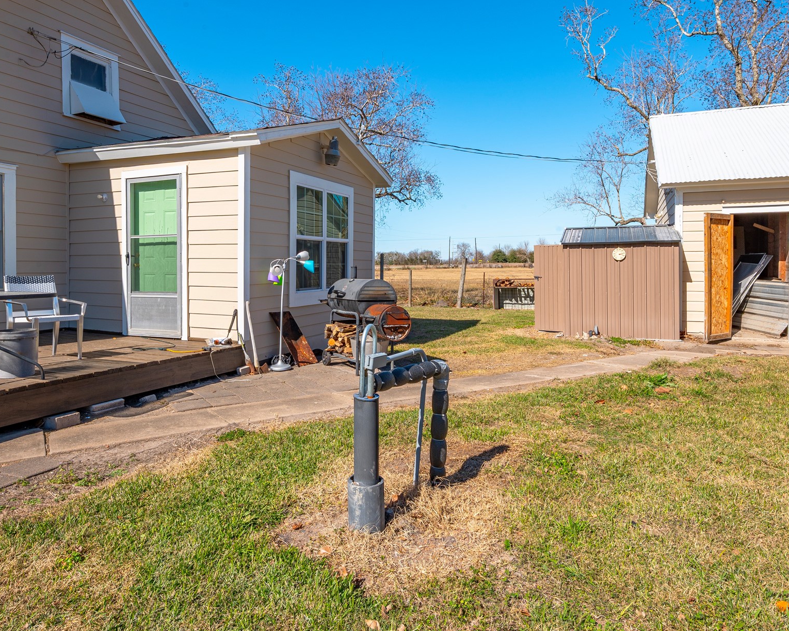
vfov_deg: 58.6
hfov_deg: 70.2
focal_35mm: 24
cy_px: 273
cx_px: 364
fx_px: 560
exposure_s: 1/100
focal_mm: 18
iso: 100
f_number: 14
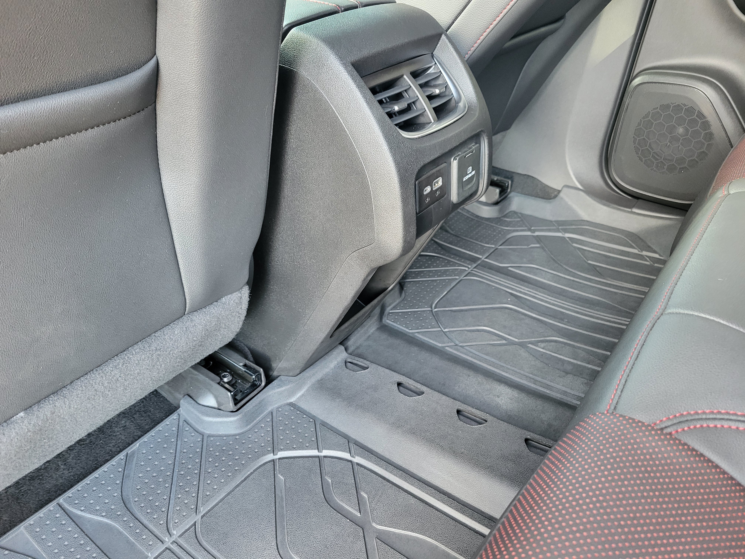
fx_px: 560
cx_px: 372
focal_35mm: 26
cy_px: 280
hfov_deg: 67.3
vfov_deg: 53.1
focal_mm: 5.4
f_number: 1.8
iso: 400
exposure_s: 1/40
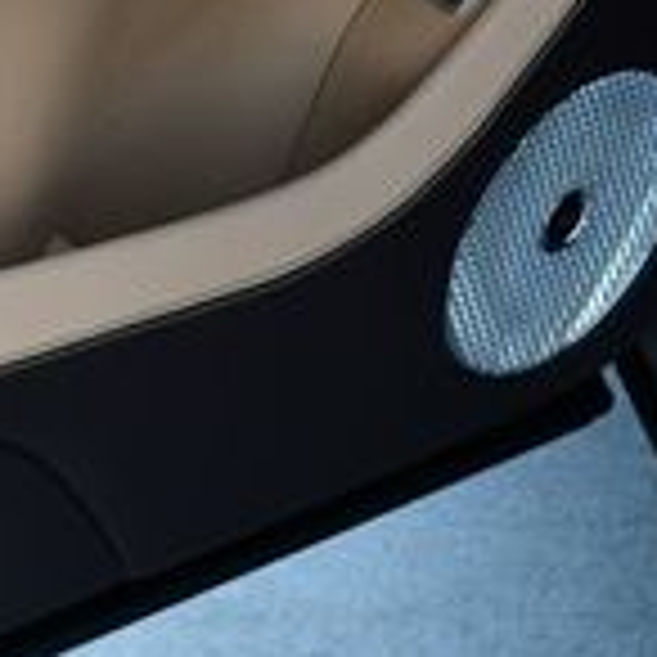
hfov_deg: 12.7
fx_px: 2877
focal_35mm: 134
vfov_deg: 12.5
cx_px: -122
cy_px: -270
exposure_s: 1/250
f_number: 5.6
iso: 400
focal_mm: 18
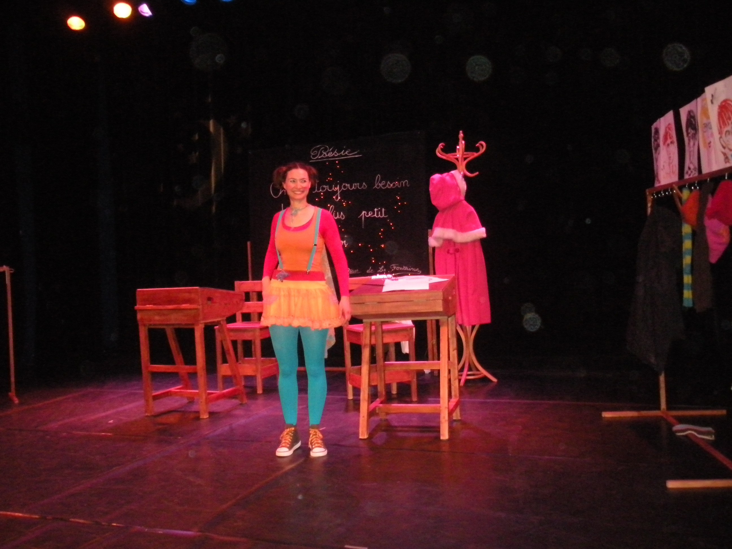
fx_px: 740
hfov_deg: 52.6
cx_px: 366
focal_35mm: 35
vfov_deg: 40.7
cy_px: 274
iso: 800
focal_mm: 6.3
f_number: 3.5
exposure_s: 1/60
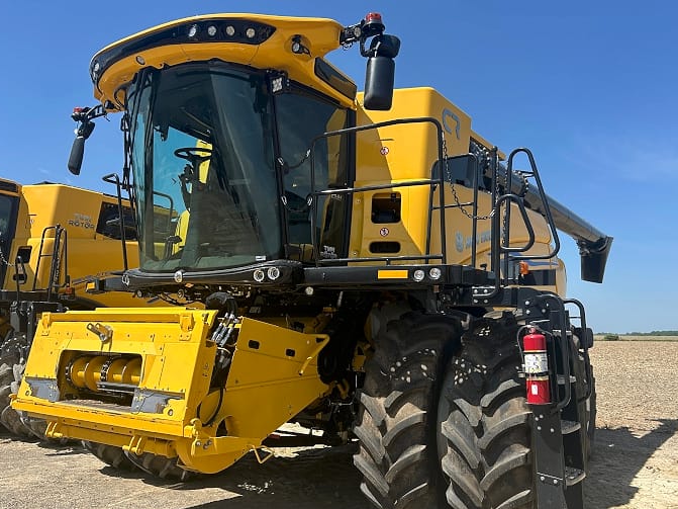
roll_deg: +0.2
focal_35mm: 31
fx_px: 607
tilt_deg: +6.5
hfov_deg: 58.4
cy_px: 271
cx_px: 331
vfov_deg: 45.4
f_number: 1.5
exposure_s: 1/3165
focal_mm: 5.7
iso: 50
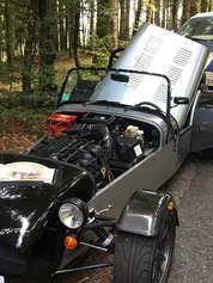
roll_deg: -0.2
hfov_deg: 29.6
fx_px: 402
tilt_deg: -11.5
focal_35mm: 49
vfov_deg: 38.9
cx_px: 84
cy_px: 141
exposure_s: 1/33
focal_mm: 4.15
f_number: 2.2
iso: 32
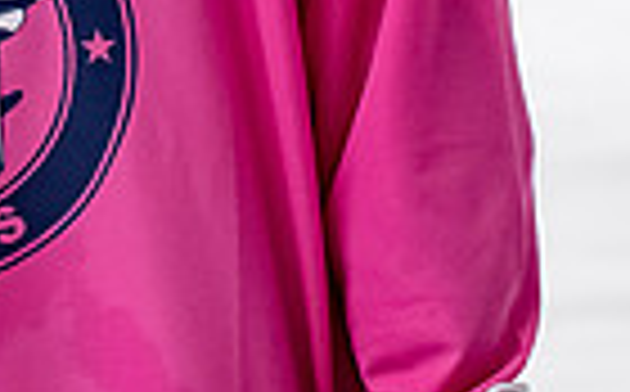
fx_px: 10234
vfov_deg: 2.2
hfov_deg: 3.5
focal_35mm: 597
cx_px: -286
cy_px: -424
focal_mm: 82
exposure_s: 1/800
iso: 2000
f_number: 3.5
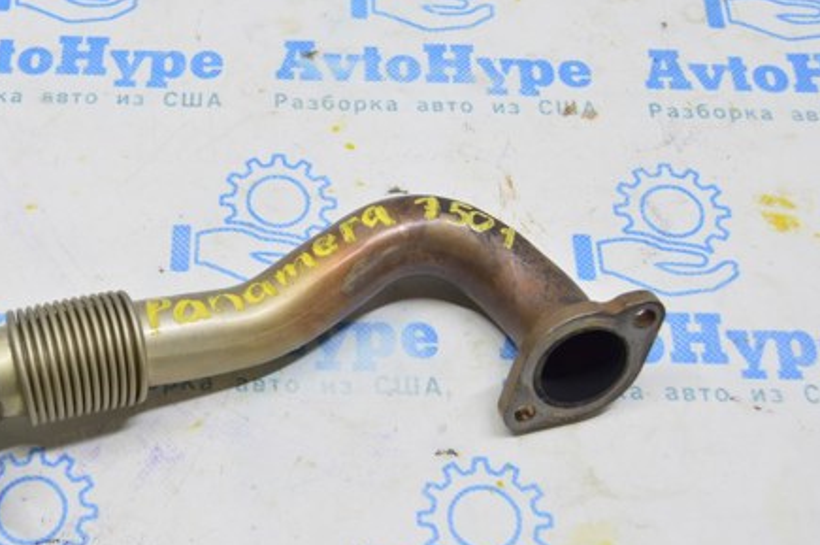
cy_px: 274
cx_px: 249
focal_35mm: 53
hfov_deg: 37.0
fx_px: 1206
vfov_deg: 25.5
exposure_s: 1/20
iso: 400
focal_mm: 24
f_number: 5.6
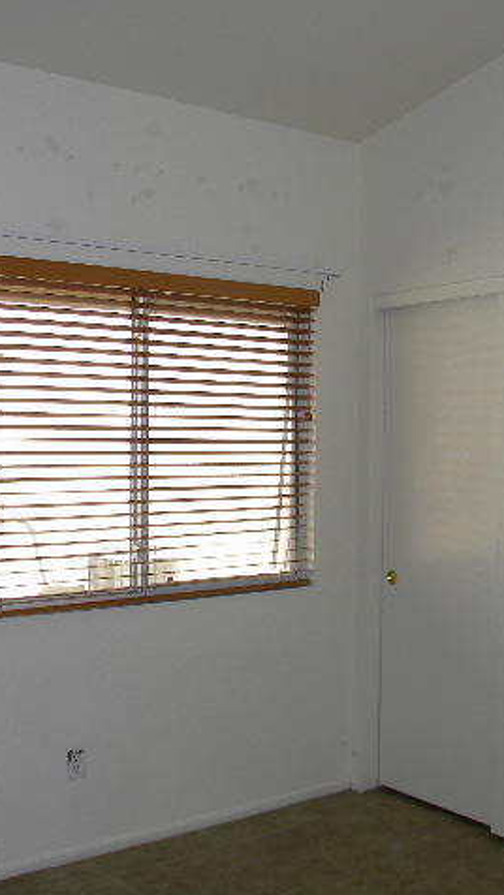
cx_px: 291
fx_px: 973
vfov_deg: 49.4
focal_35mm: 41
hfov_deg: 29.0
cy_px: 448
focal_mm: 5
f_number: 3.5
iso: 80
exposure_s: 1/137
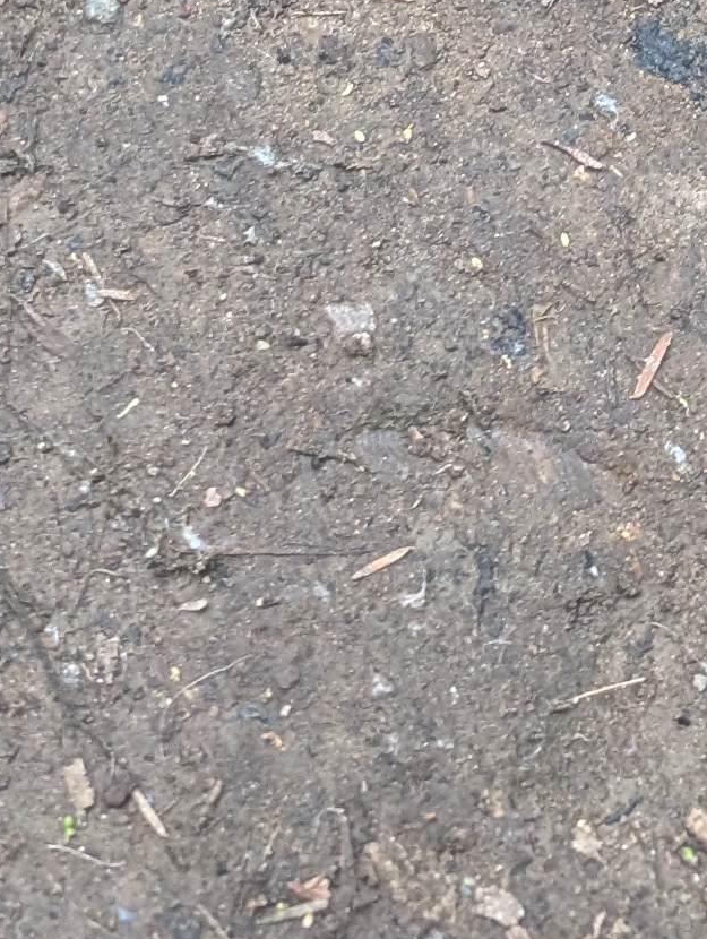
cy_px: -885
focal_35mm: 118
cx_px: -44
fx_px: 3205
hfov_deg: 12.4
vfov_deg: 14.2
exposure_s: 1/490
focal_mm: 6.9
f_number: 1.68
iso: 434
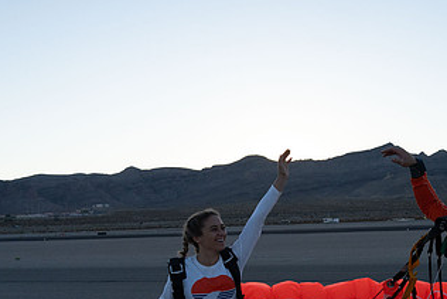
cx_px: 351
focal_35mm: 44
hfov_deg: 42.7
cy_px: 250
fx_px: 547
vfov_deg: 29.7
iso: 1250
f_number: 5.6
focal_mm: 24
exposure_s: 1/2000
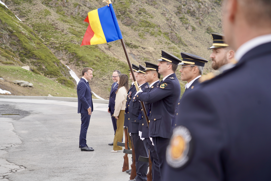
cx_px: 136
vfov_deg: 17.7
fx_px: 580
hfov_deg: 26.3
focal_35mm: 77
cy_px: 90
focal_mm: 77
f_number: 5.6
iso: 160
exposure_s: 1/160
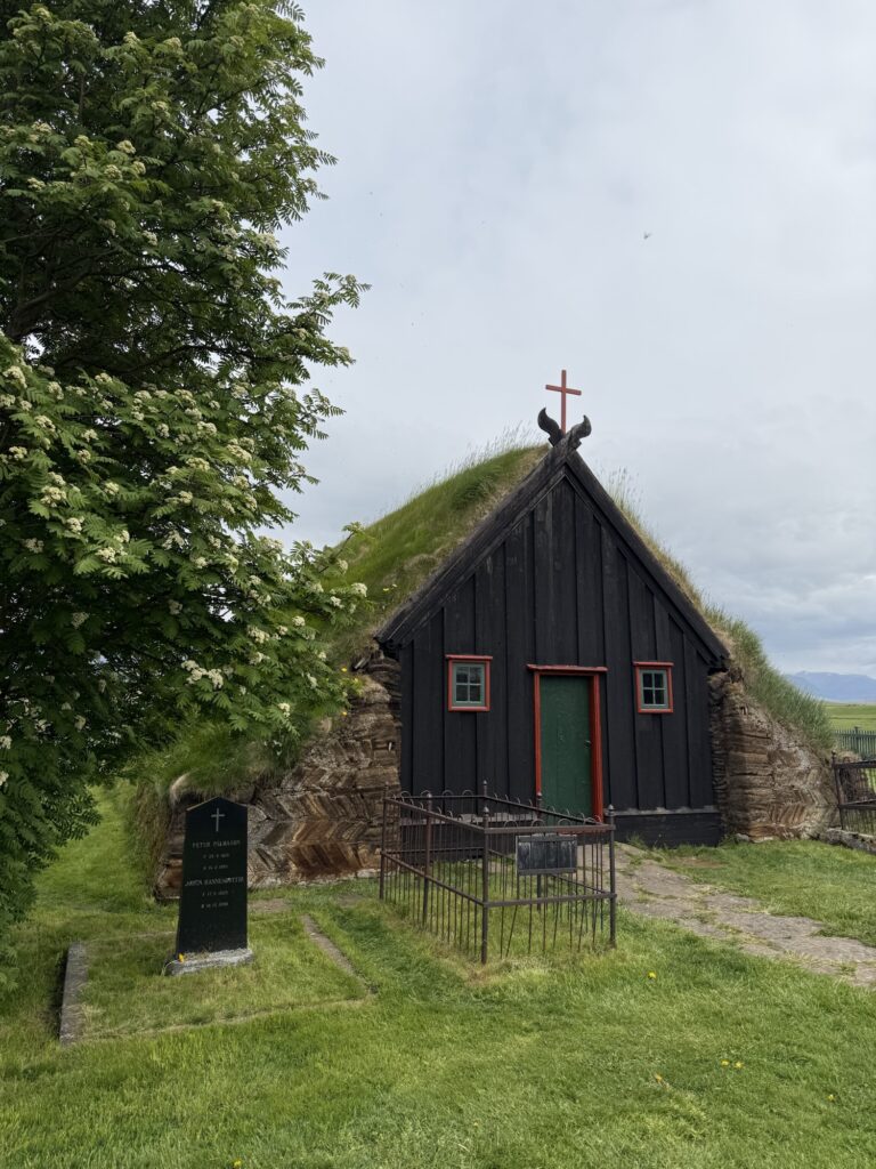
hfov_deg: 56.8
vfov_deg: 71.6
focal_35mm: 24
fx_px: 810
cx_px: 438
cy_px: 584
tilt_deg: +9.9
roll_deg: -1.6
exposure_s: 1/4167
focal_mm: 6.76
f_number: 1.78
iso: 80
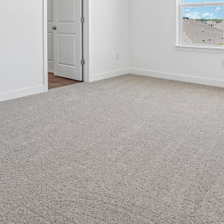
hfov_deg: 42.8
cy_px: 24
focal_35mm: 39
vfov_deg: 39.8
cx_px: 126
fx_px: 286
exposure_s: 1/30
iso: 200
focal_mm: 16
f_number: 8
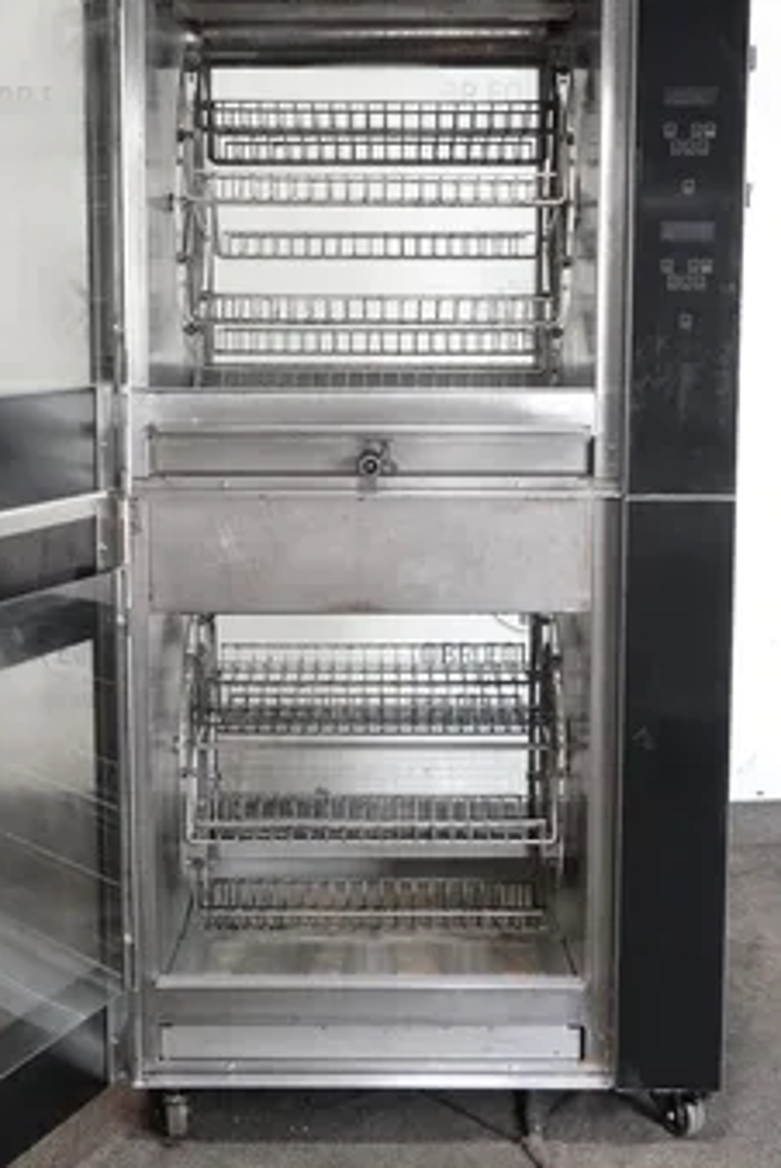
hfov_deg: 26.0
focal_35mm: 52
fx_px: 1689
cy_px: 487
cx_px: 375
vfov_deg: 38.1
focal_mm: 16.21
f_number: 4
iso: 1600
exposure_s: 1/50
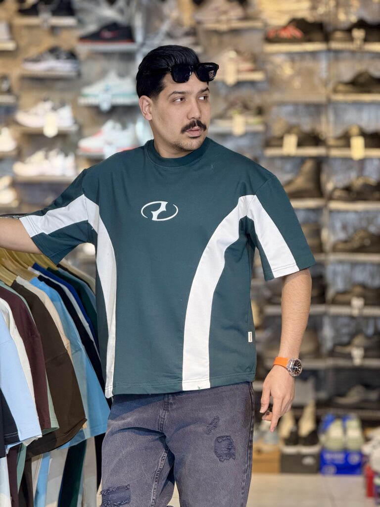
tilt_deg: -3.3
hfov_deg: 12.3
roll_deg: -0.7
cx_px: 190
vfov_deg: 16.4
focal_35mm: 120
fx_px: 1756
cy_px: 254
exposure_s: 1/100
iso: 160
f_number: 2.8
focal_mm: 15.66
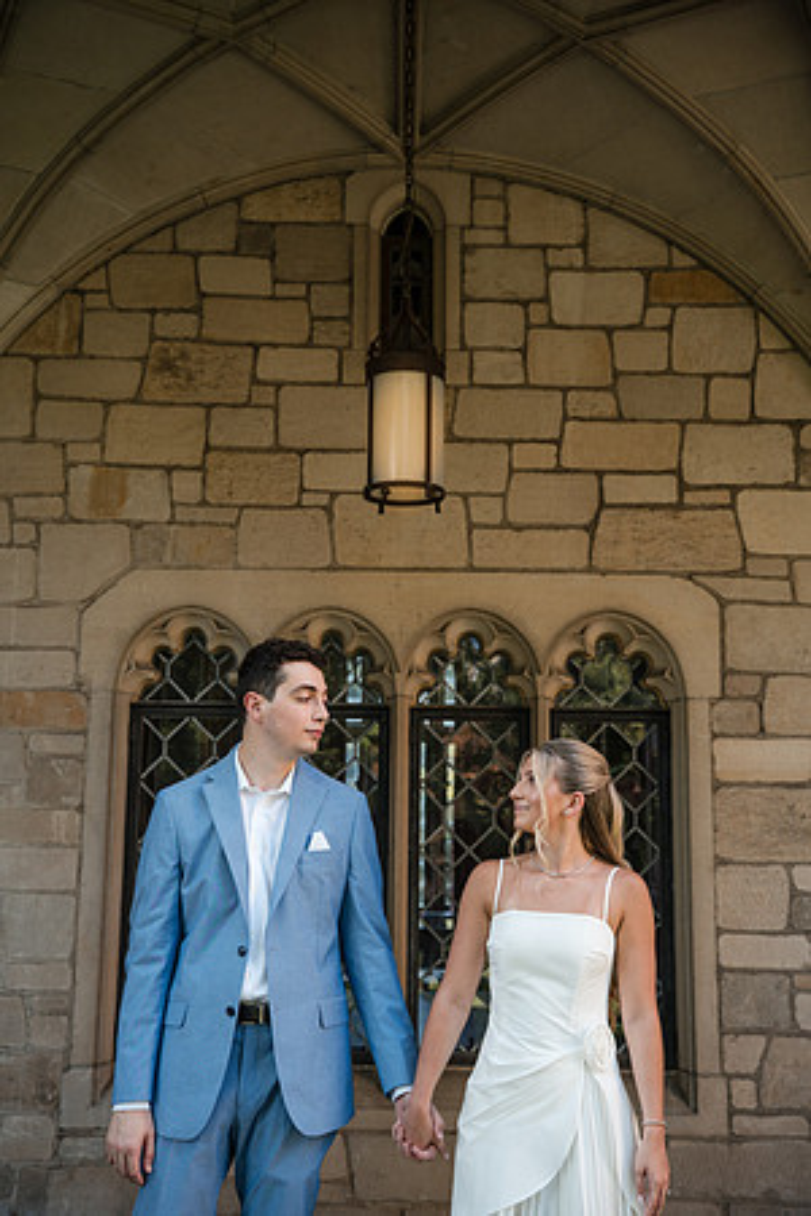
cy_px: 608
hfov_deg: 31.9
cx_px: 406
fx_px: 1419
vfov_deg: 46.4
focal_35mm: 42
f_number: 4
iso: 400
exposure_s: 1/250
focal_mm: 42
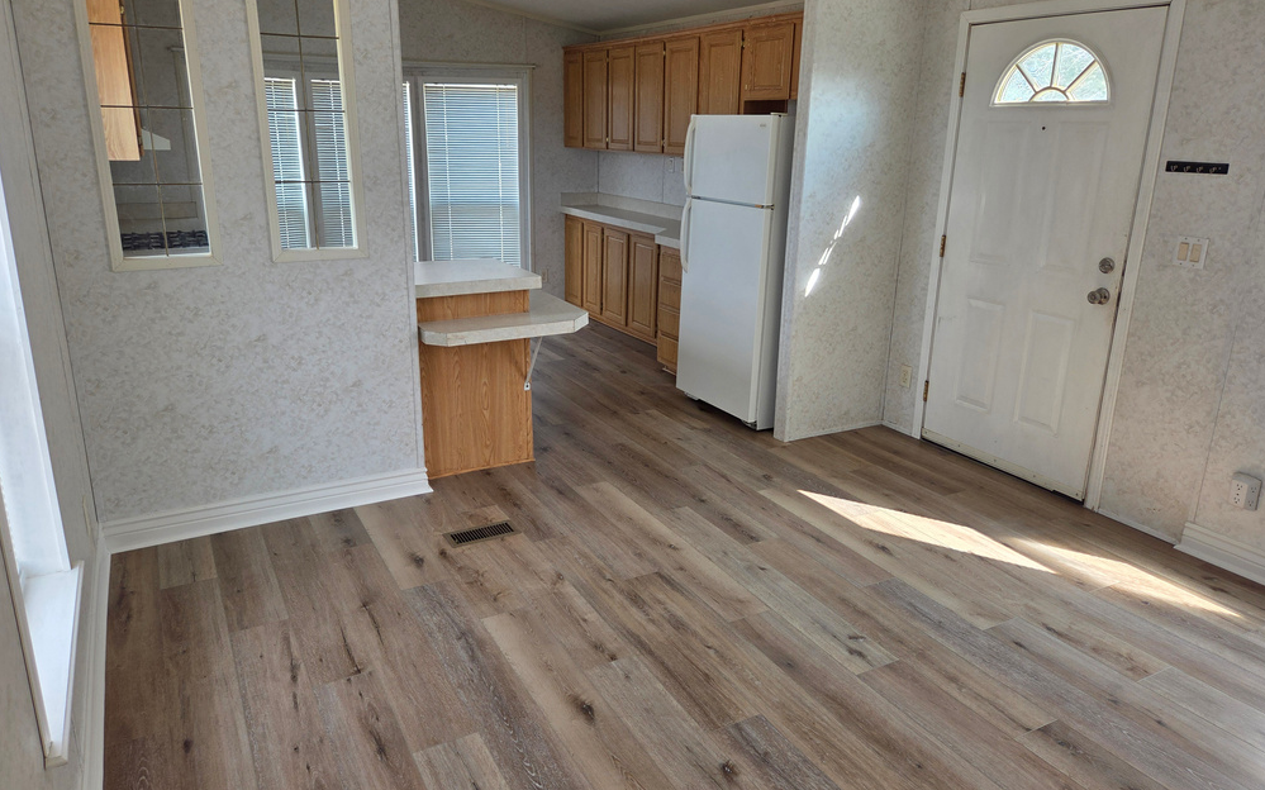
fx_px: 862
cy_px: 366
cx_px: 633
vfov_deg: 49.2
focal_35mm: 25
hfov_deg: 72.6
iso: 64
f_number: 1.8
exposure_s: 1/180
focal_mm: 5.4
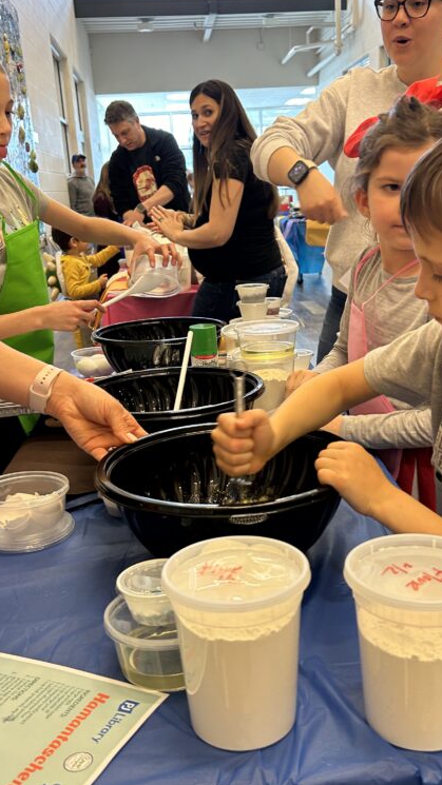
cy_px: 430
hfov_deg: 31.1
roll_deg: +1.1
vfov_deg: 52.7
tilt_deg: -17.8
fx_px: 792
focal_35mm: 38
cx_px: 253
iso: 125
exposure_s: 1/60
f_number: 1.5
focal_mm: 5.7
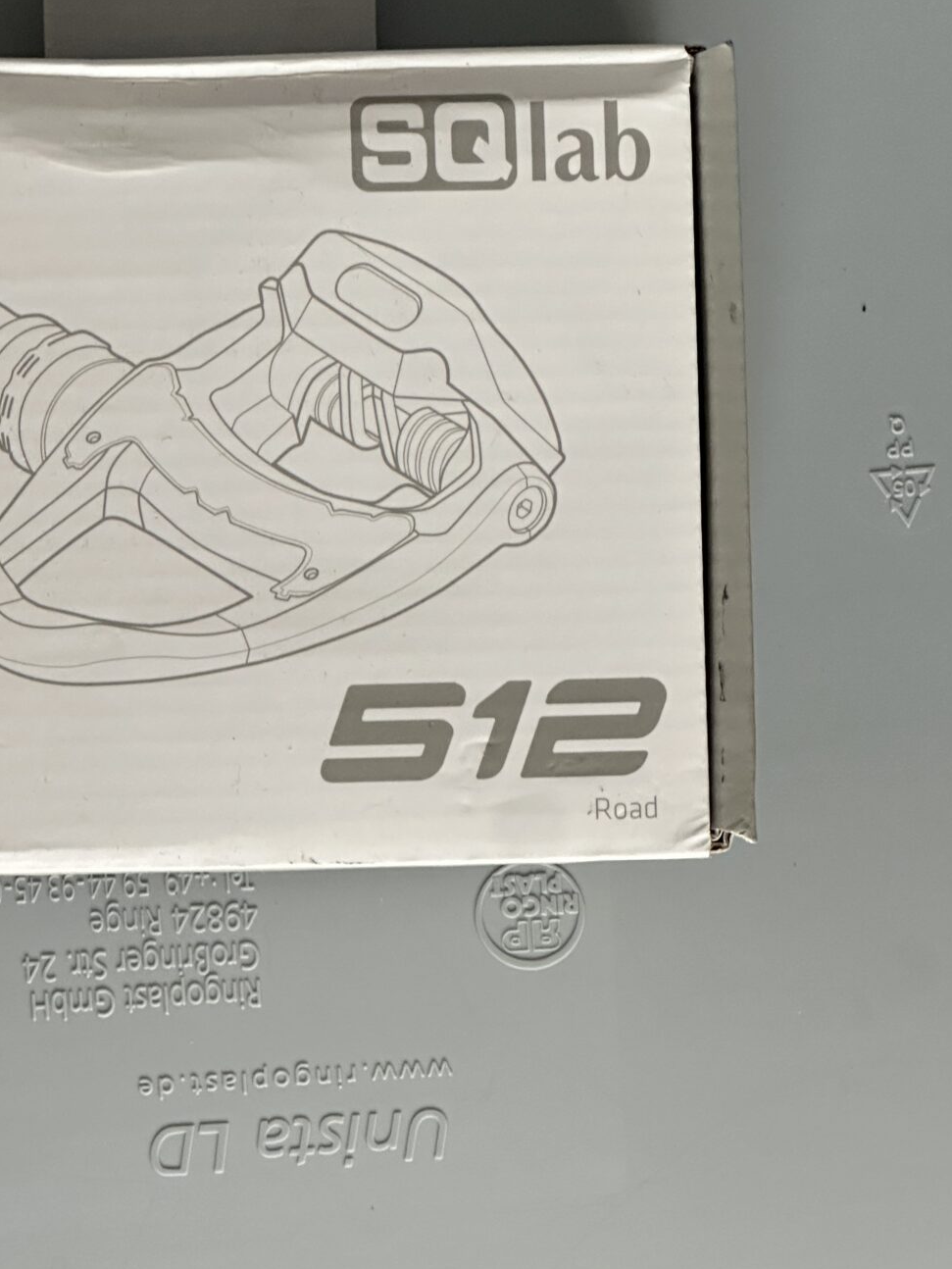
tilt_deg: -85.8
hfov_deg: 12.4
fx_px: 4362
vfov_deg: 16.5
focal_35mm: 119
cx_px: 231
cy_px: 394
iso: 200
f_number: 2.8
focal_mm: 9
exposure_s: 1/67
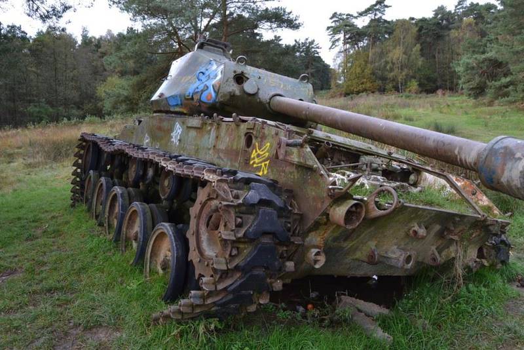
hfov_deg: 67.4
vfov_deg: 48.0
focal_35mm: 27
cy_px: 175
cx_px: 262
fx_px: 393
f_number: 5.6
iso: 180
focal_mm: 18
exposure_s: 1/125
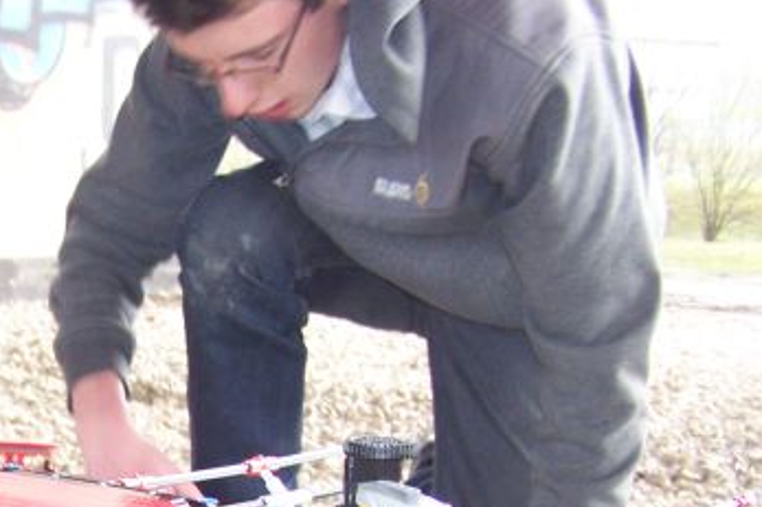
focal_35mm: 91
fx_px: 1925
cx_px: 29
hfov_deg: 21.7
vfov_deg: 14.4
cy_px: 654
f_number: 2.8
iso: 160
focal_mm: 6.3
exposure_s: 1/80
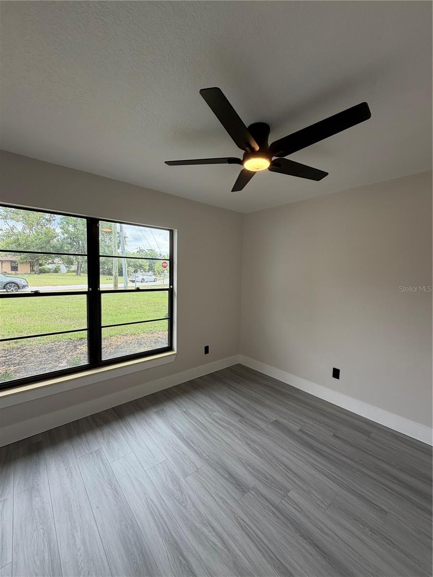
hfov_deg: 85.7
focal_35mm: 14
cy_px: 288
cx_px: 216
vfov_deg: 102.1
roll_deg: -1.9
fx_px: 233
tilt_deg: -4.2
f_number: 2.2
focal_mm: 2.22
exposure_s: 1/130
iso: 64
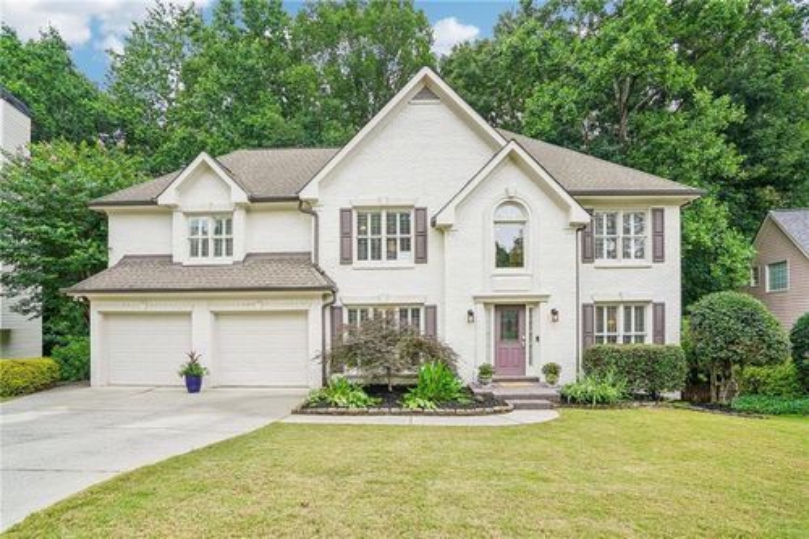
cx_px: 404
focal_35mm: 16
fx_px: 359
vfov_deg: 73.7
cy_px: 270
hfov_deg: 96.8
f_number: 8
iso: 100
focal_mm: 16
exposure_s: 1/30
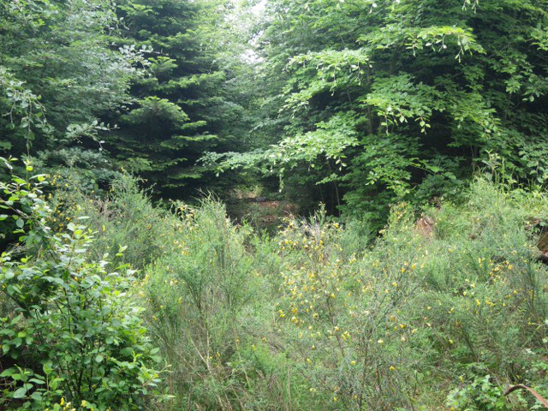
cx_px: 274
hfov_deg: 44.8
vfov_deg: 34.3
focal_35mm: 42
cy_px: 206
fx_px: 665
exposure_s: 1/60
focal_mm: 7.5
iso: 200
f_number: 4.2
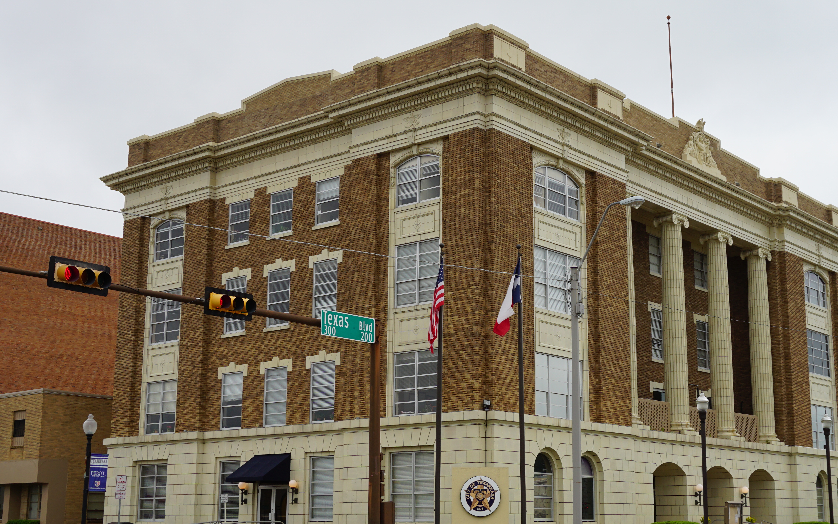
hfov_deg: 39.7
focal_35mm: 51
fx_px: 1157
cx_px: 484
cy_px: 282
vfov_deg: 25.5
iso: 100
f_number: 8
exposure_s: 1/100
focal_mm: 25
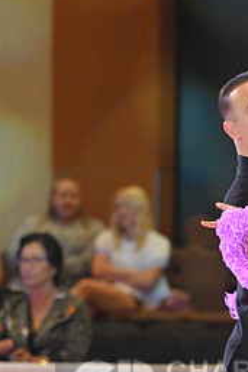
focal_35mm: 452
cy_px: 389
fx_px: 4677
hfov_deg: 3.0
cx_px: 256
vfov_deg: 4.6
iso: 5000
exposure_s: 1/400
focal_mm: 200
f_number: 5
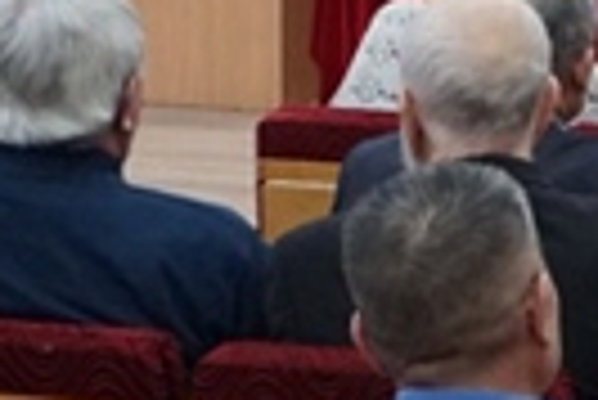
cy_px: -400
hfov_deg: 7.4
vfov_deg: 5.0
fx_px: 4506
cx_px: 1097
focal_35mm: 271
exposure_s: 1/160
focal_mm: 32
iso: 2000
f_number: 4.5
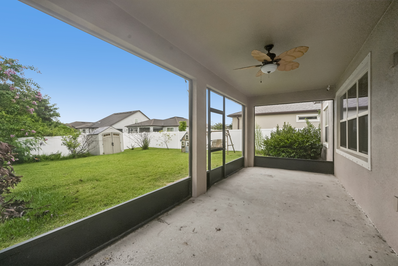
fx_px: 155
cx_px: 199
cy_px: 133
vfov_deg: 81.2
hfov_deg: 104.3
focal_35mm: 14
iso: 400
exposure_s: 1/160
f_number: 8
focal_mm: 14
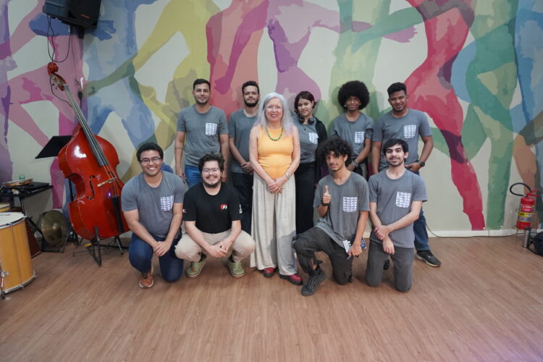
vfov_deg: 53.1
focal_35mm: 24
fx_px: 362
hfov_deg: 73.7
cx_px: 272
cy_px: 181
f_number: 4
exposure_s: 1/160
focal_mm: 16
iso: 2500
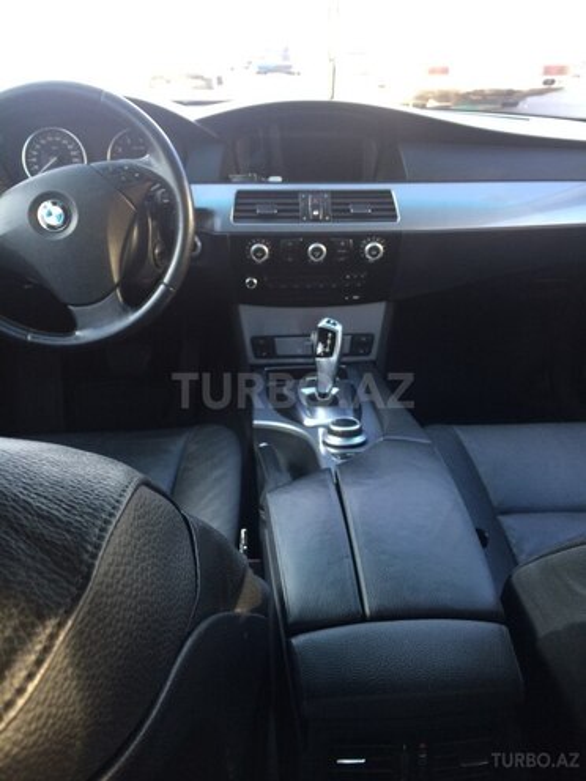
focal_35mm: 29
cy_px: 390
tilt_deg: -26.7
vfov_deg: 61.7
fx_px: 655
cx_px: 293
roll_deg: -0.6
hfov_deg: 48.2
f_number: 2.2
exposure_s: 1/33
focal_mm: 4.15
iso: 40
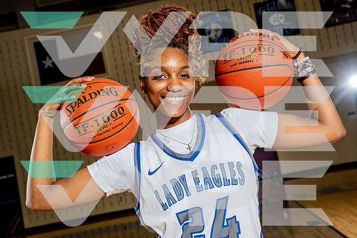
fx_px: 426
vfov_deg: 31.2
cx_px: 178
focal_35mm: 43
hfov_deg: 45.4
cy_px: 119
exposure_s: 1/250
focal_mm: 43
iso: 400
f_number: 5.6
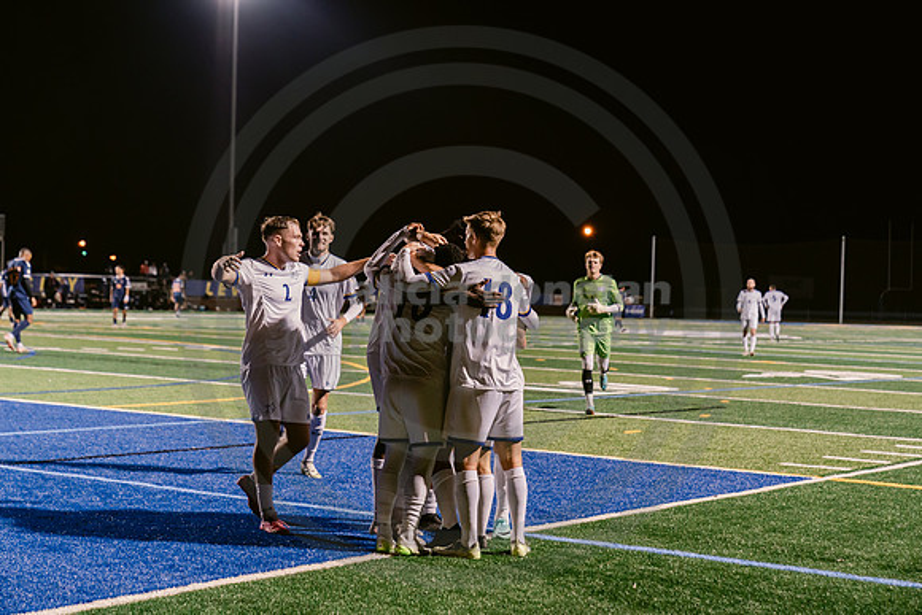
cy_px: 308
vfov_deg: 19.5
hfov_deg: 28.8
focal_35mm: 70
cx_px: 461
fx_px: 1793
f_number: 3.2
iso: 2500
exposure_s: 1/250
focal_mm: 70
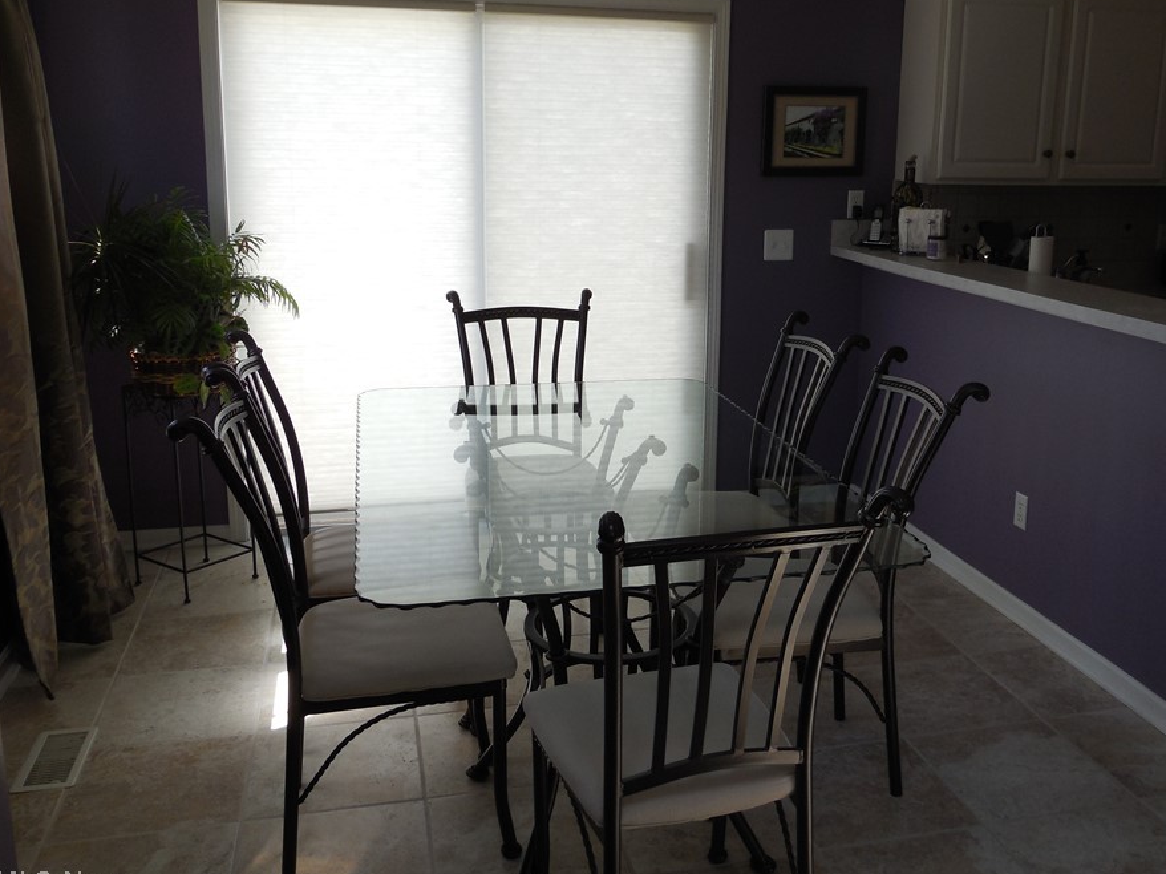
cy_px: 394
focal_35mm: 35
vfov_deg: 40.6
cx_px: 667
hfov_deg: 52.5
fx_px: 1179
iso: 125
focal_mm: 5.3
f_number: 3.2
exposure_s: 1/160
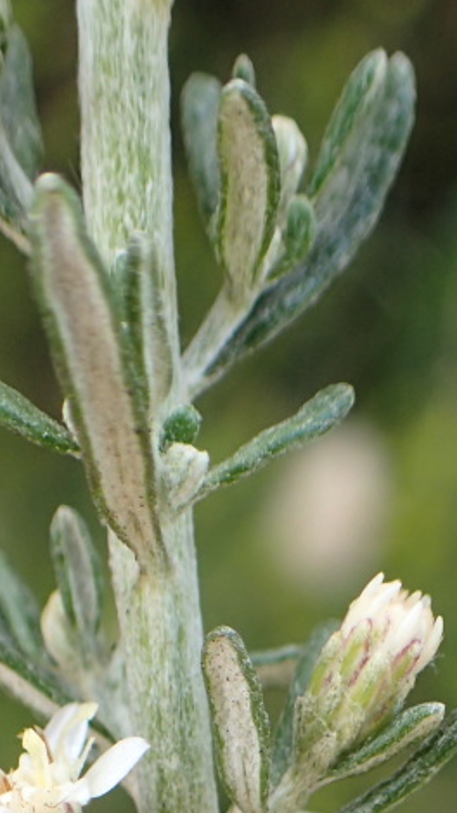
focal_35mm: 95
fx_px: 2049
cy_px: 1004
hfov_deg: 12.7
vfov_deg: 20.8
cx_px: 332
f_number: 2.3
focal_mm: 5.5
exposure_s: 1/200
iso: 100
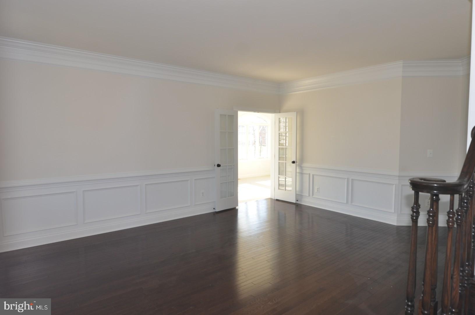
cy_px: 158
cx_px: 238
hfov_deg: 81.3
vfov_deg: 59.3
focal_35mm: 21
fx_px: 276
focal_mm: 14
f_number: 4
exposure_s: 1/60
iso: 200
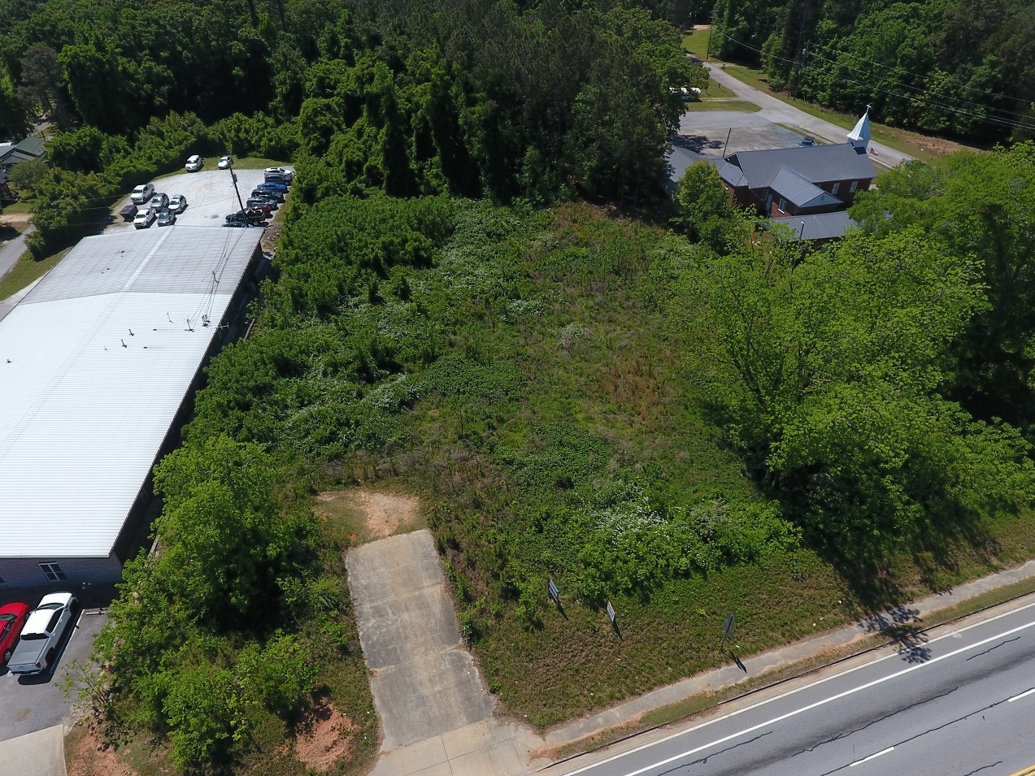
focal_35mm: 22
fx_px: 658
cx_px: 475
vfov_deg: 61.0
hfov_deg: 76.2
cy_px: 426
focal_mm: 3.61
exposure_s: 1/1148
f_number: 2.8
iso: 100
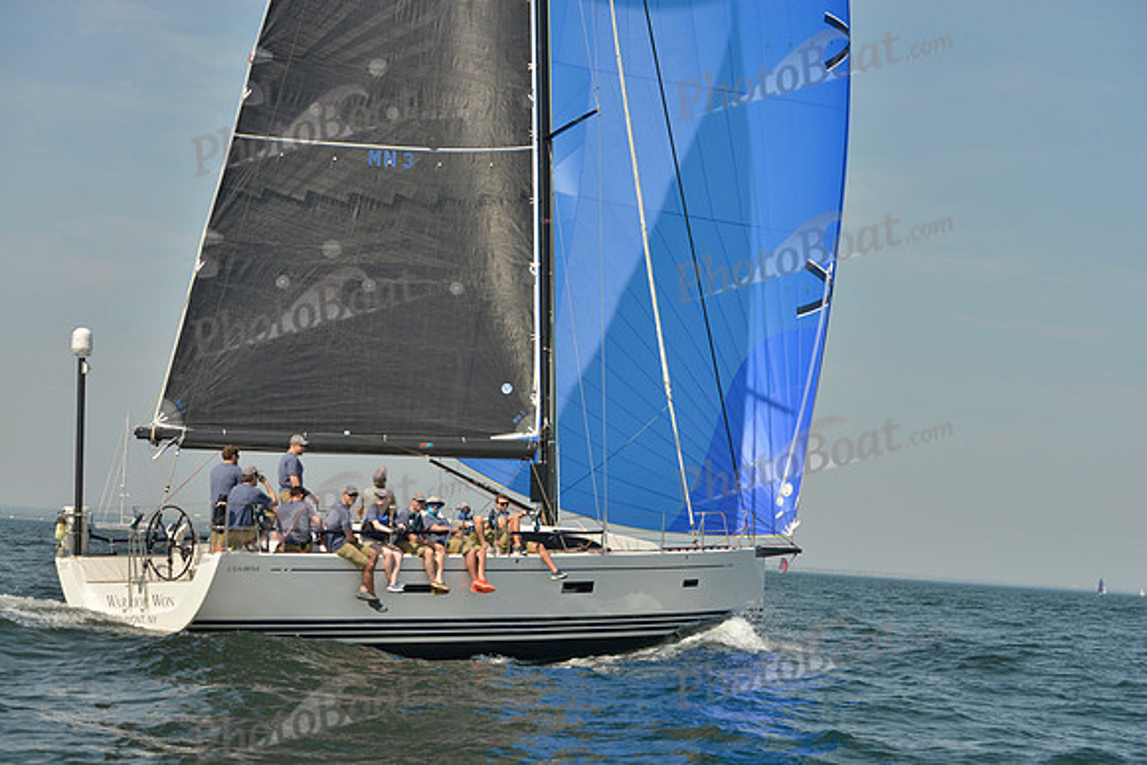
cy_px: 382
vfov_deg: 19.5
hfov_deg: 28.8
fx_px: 2231
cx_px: 574
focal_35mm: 70
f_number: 7.1
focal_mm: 70
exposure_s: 1/1250
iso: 200
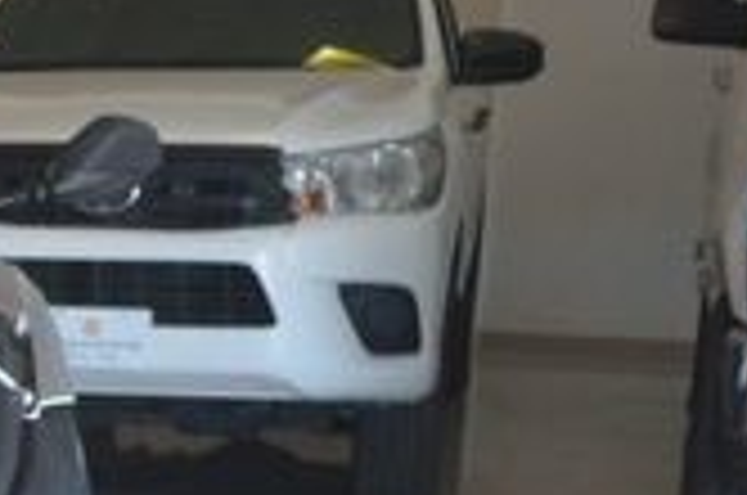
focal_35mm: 104
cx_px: -346
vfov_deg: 12.5
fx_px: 2154
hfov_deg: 17.8
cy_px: 716
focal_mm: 18
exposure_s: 1/125
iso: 500
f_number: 3.5
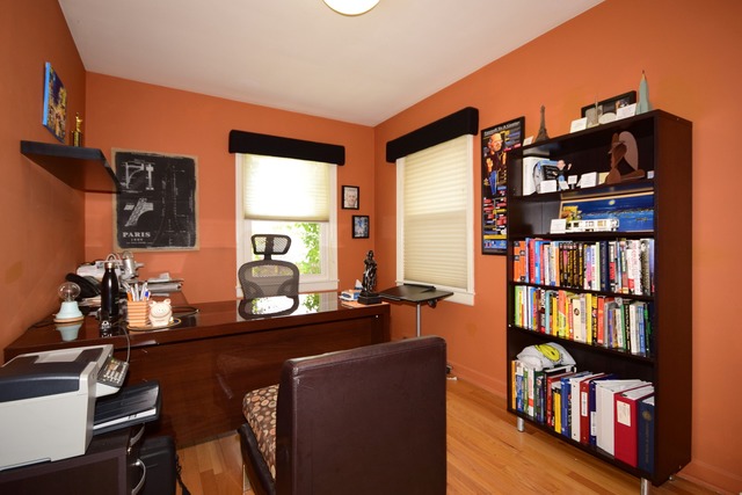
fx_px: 356
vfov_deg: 69.7
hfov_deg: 92.4
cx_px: 371
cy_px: 248
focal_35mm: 17
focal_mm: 11.5
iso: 640
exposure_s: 1/60
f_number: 6.3
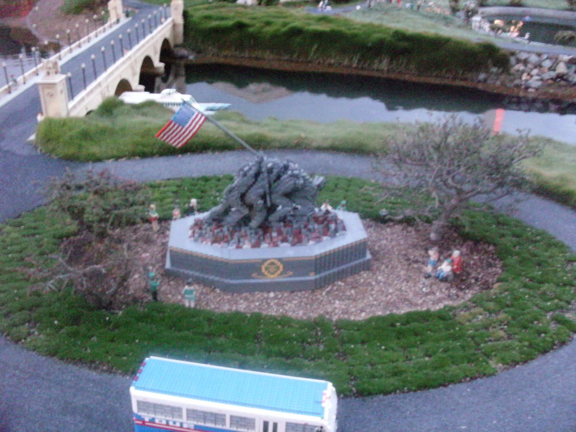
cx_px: 288
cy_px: 216
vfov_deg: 37.7
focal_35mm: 38
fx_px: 632
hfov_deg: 49.0
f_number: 3.1
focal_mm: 6.3
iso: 1600
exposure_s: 1/4
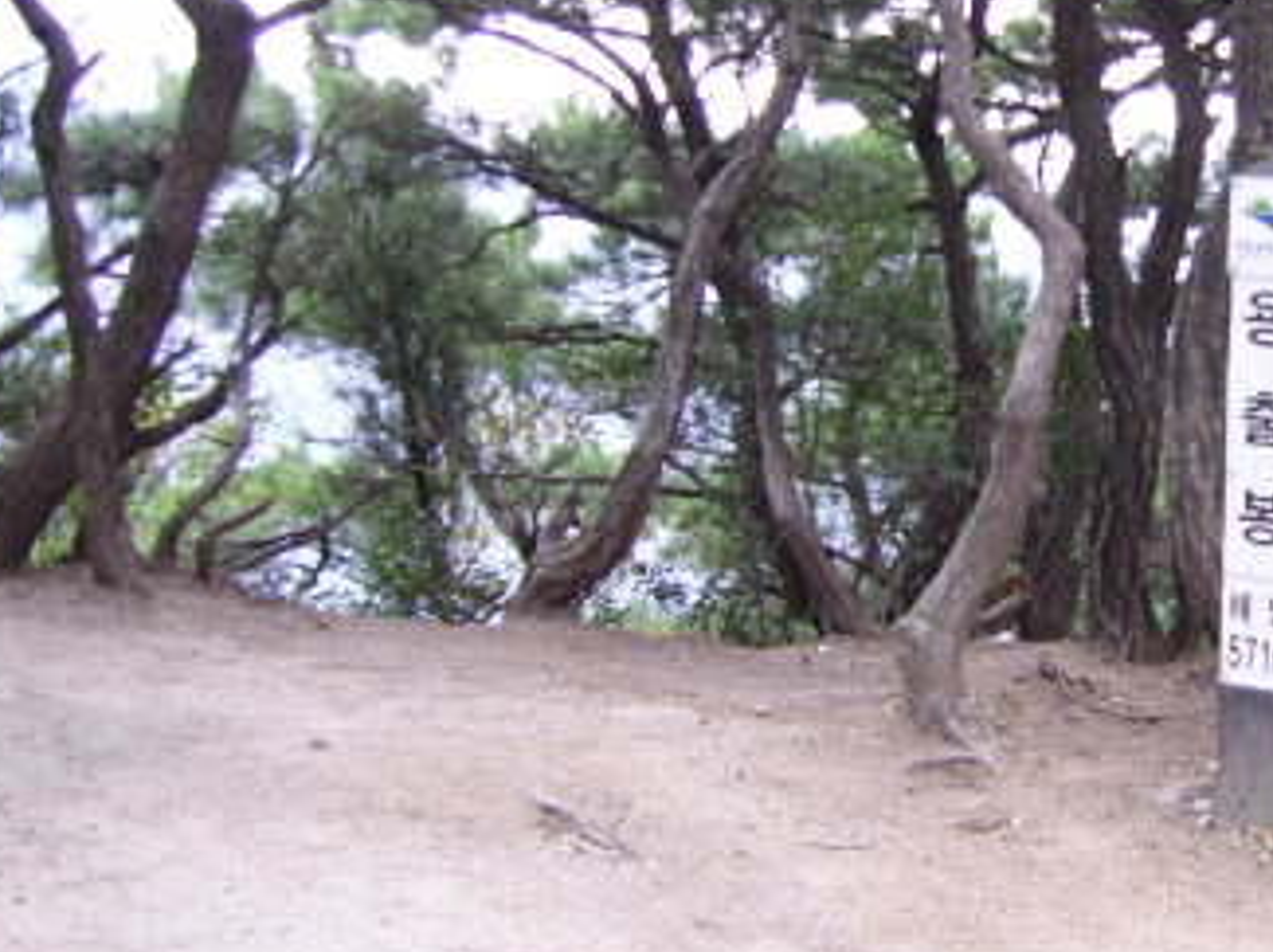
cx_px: 1195
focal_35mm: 69
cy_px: 349
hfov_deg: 27.0
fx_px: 2535
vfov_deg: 21.2
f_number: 2.8
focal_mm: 5.95
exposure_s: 1/30
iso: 218
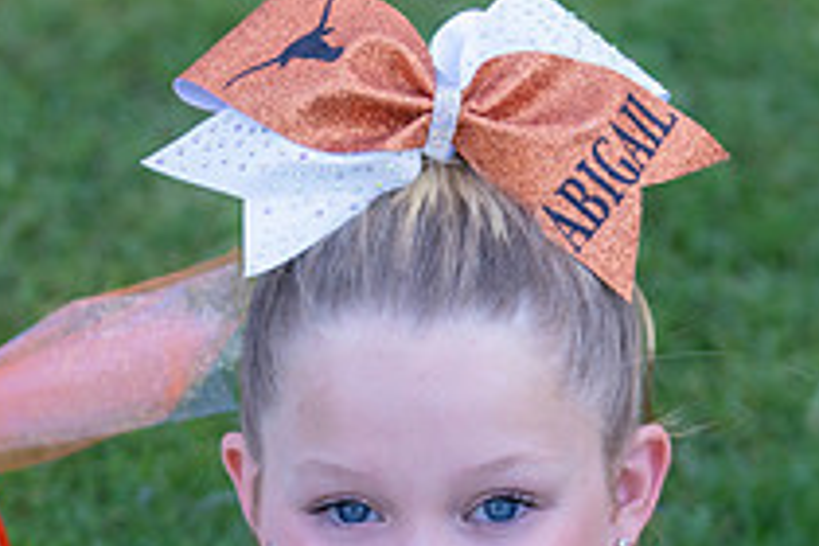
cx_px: 450
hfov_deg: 8.0
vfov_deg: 5.3
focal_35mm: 259
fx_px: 5892
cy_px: 546
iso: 200
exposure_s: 1/320
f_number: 2.8
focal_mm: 70
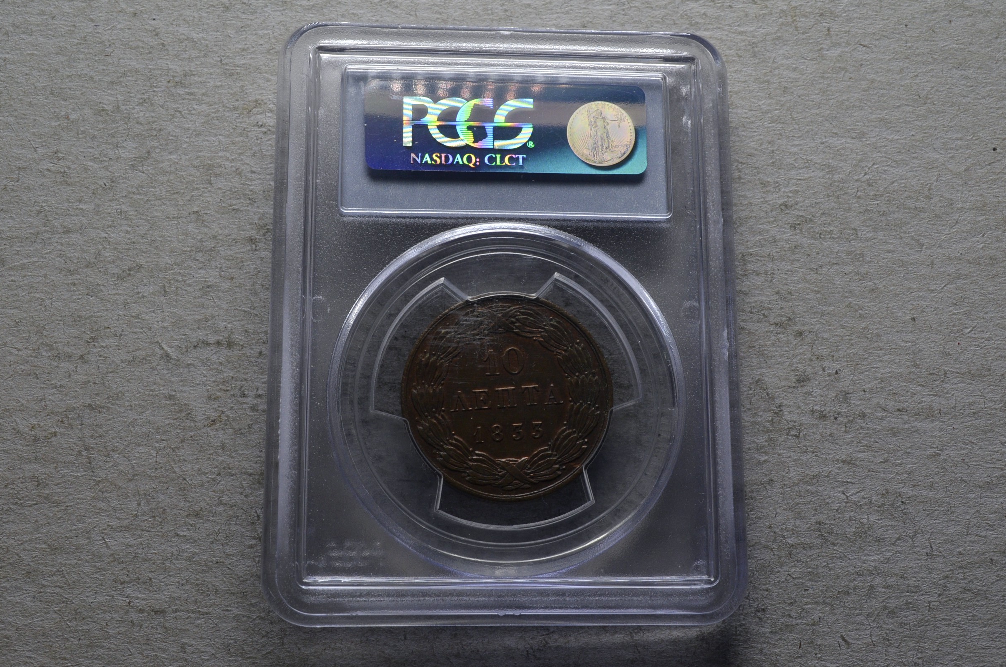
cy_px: 336
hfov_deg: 40.4
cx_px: 511
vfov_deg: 27.4
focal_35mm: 49
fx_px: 1366
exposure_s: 1/250
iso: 400
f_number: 14
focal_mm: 32
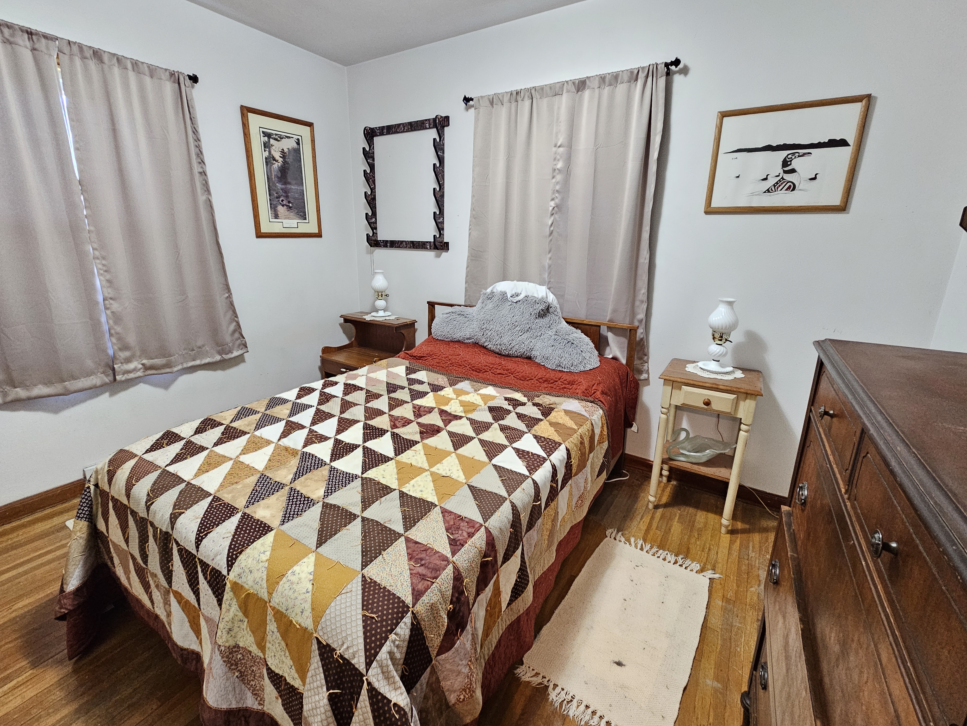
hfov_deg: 102.1
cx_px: 483
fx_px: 391
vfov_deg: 85.6
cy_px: 350
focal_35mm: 14
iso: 500
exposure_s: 1/30
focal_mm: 2.2
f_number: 2.2
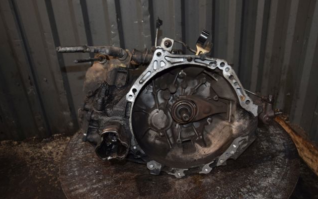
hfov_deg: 58.9
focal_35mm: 33
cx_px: 158
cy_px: 98
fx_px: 282
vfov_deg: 38.8
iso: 800
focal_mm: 21
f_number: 5
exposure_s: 1/60
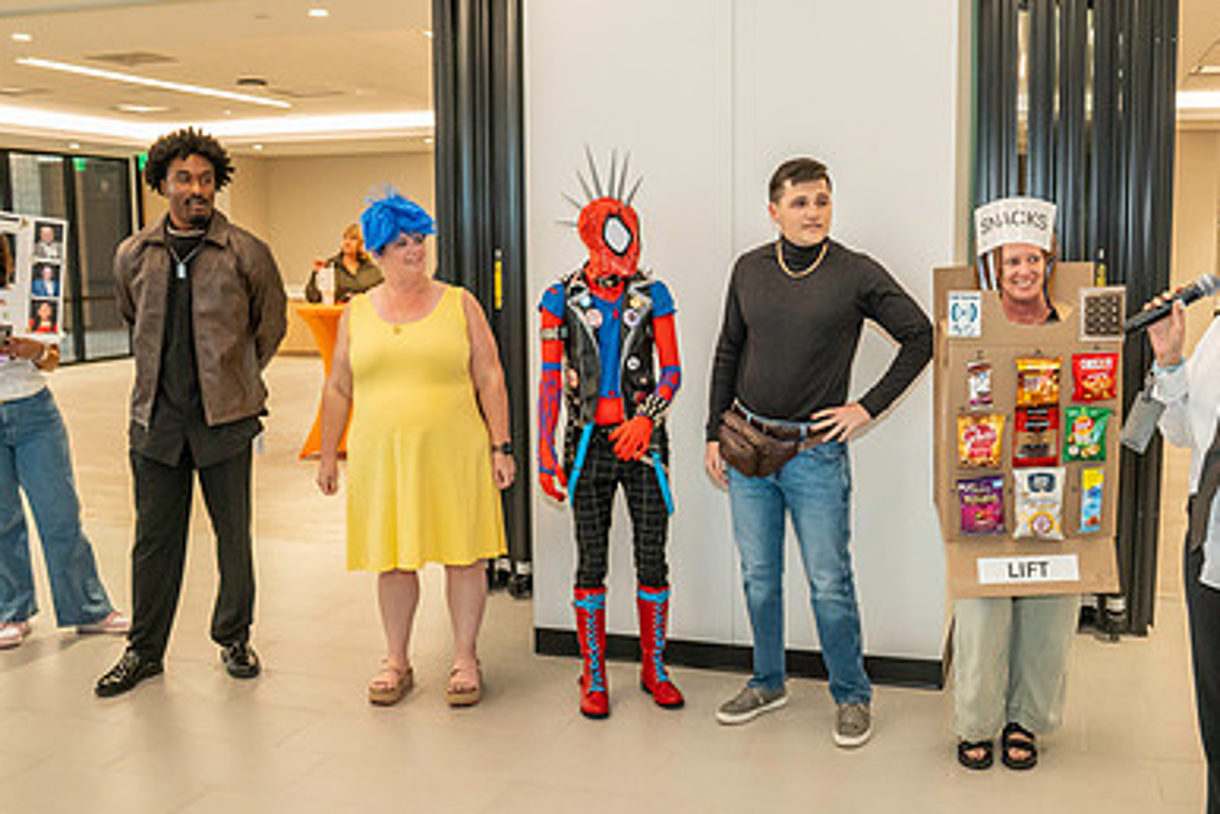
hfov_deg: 52.9
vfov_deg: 36.9
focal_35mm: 36
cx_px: 716
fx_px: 1220
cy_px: 428
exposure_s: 1/160
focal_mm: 24
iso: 2500
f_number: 4
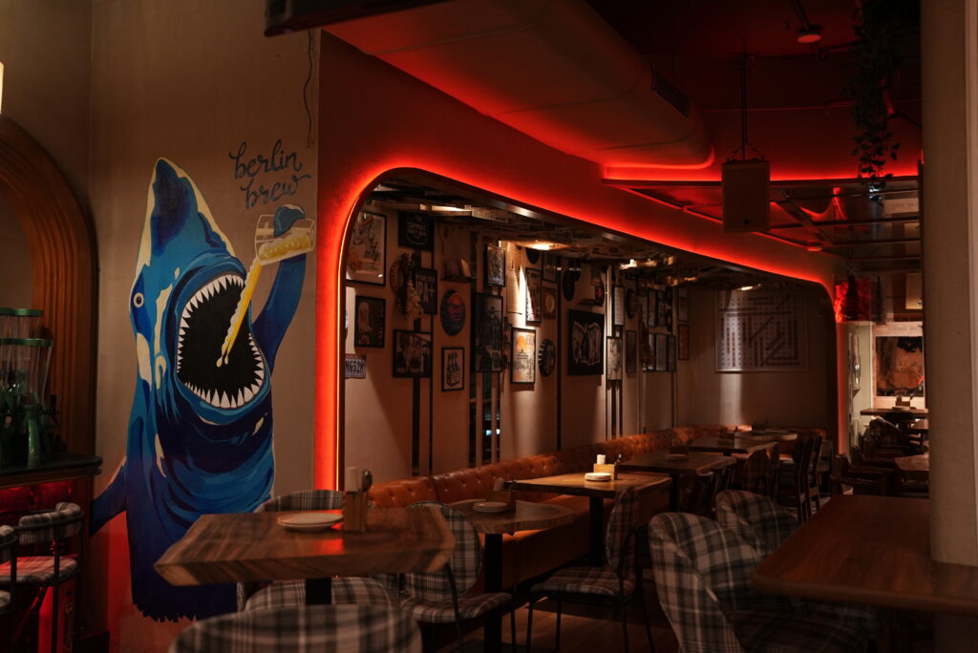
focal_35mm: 35
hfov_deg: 54.4
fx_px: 951
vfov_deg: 37.9
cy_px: 326
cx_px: 489
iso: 2500
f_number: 2.8
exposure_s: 1/160
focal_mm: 35
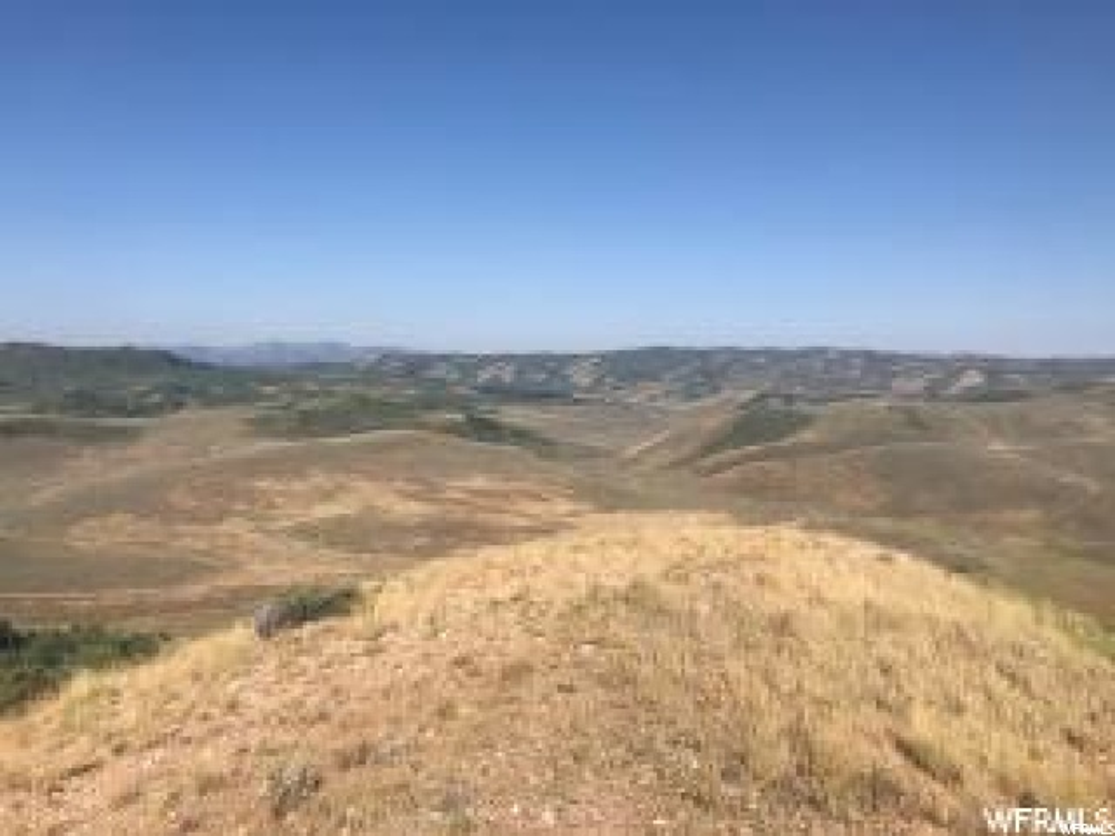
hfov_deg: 63.4
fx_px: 902
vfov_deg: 49.7
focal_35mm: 28
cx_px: 558
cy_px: 418
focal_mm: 3.99
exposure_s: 1/3300
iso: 20
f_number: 1.8
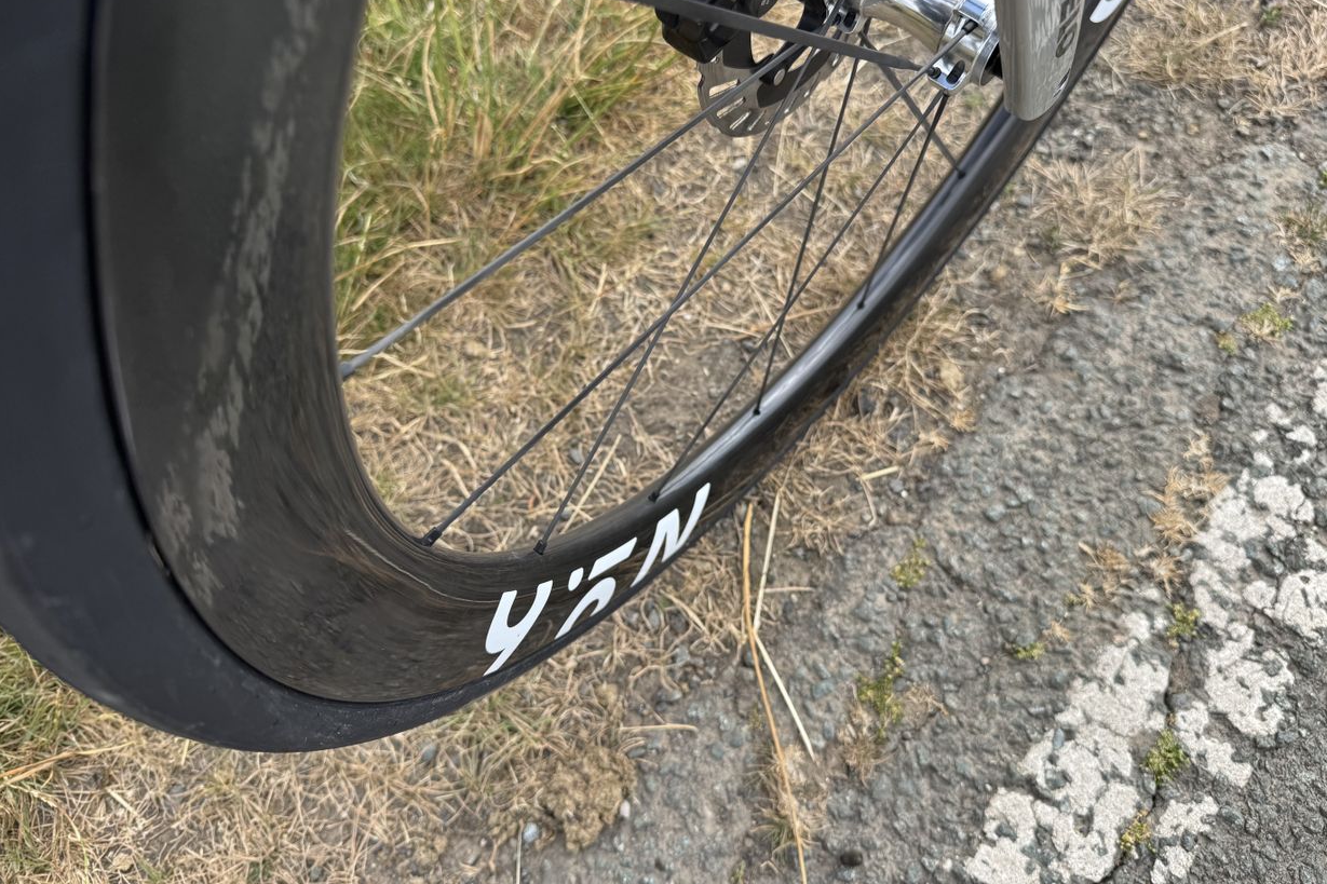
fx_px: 958
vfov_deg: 49.5
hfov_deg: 69.4
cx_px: 689
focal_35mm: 26
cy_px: 400
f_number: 1.78
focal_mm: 6.76
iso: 80
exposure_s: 1/1560
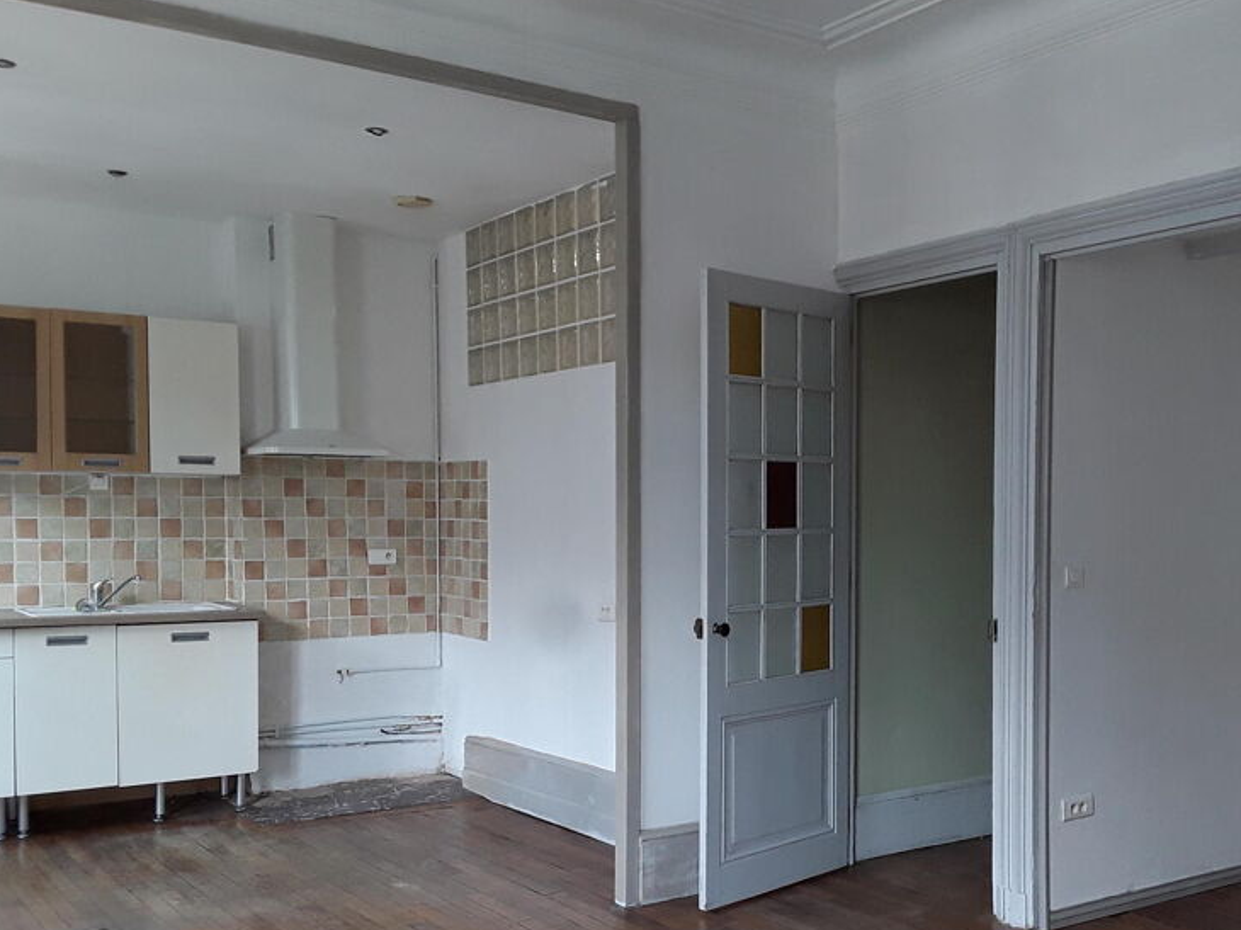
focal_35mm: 37
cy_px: 587
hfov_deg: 49.4
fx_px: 1326
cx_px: 813
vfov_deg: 38.4
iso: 40
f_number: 1.9
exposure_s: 1/40
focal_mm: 2.91
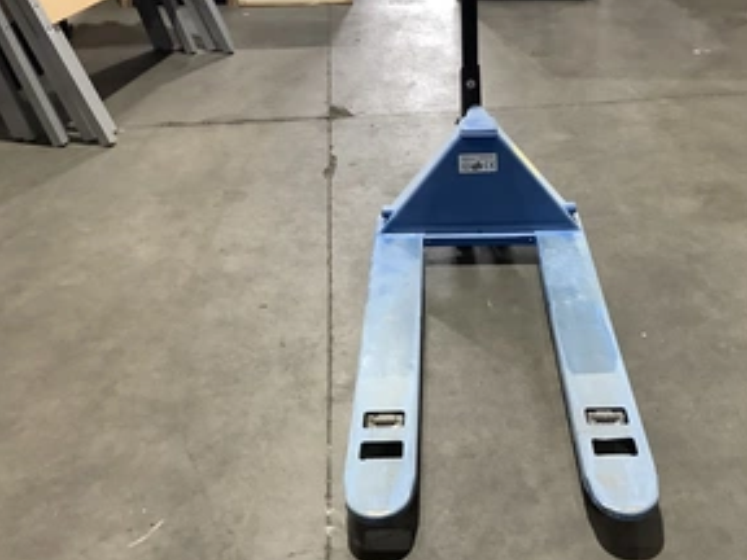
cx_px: 451
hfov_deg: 43.6
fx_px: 928
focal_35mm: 43
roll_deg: +0.2
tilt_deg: -26.8
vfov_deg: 33.5
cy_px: 220
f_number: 2.4
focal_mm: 3.3
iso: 320
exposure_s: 1/60
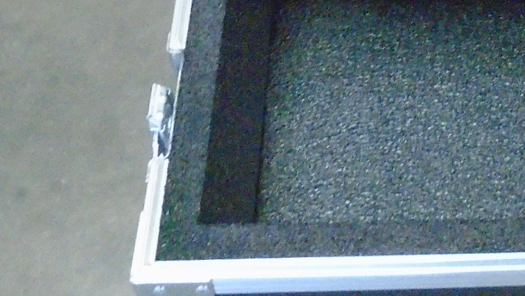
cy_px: -150
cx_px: 546
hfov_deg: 21.1
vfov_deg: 11.9
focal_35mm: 97
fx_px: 1350
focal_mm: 4.6
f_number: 3.2
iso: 800
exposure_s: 1/40
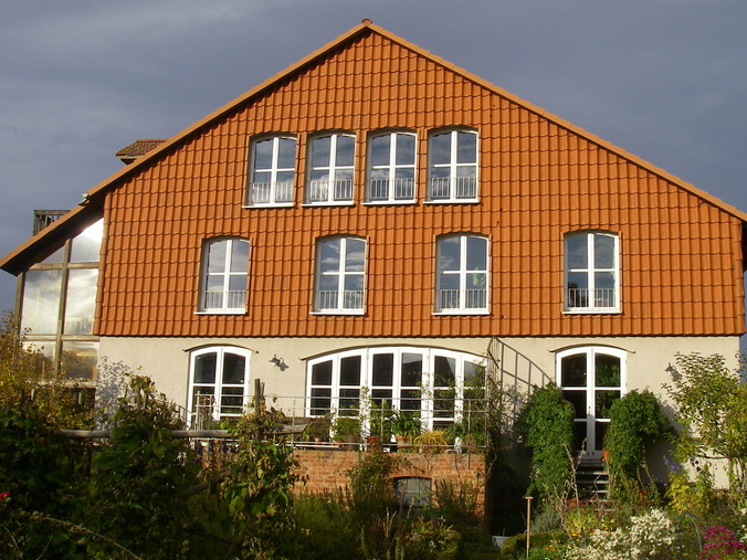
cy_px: 299
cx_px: 410
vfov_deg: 32.2
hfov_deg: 42.0
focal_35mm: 45
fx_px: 971
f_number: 6.6
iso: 64
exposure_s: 1/250
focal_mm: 6.3
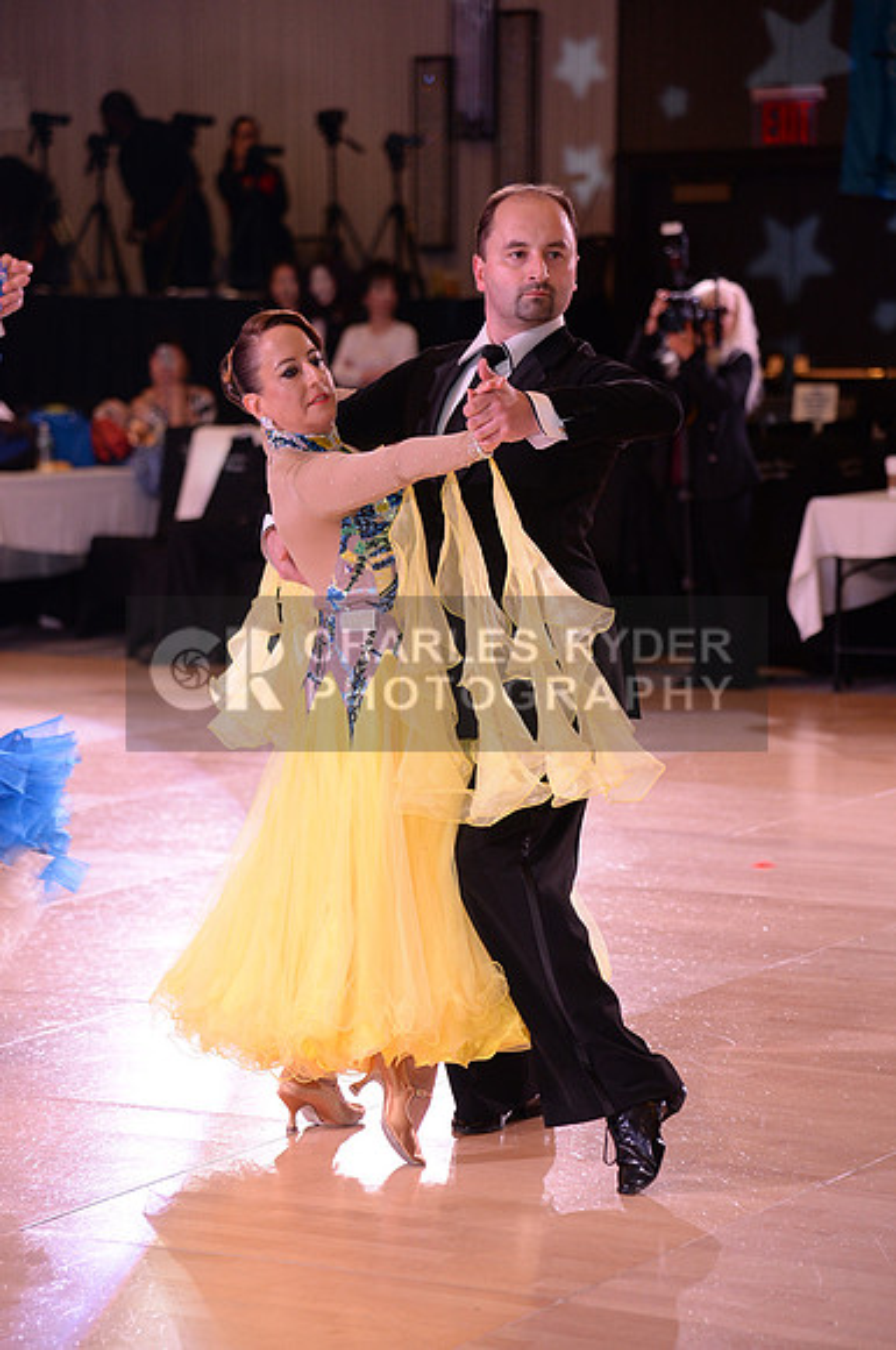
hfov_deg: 11.4
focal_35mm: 120
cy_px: 675
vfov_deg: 17.1
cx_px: 448
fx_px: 4493
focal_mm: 120
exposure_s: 1/250
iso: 2000
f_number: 4
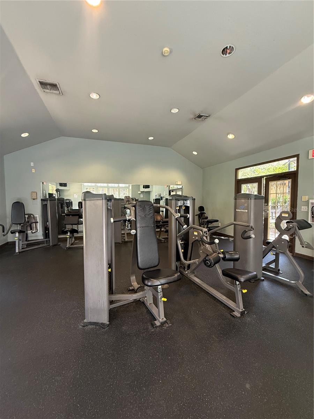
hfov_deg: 85.7
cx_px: 157
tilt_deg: -2.6
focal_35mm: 14
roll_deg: +0.0
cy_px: 210
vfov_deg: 102.1
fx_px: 169
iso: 320
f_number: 2.2
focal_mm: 2.22
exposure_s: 1/60
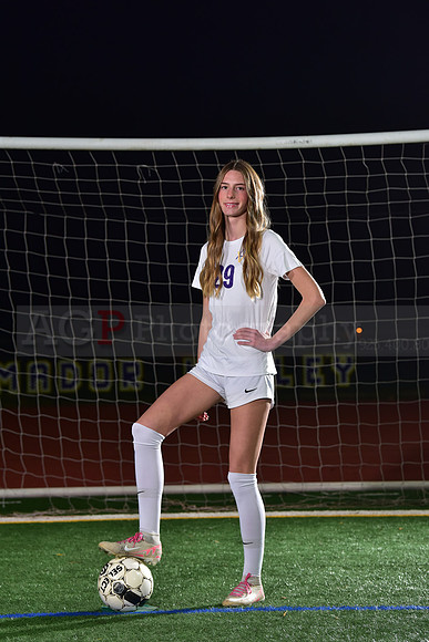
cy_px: 321
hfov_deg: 13.0
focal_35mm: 105
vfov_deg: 19.5
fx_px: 1876
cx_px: 214
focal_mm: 105
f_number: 5
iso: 1000
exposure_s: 1/200
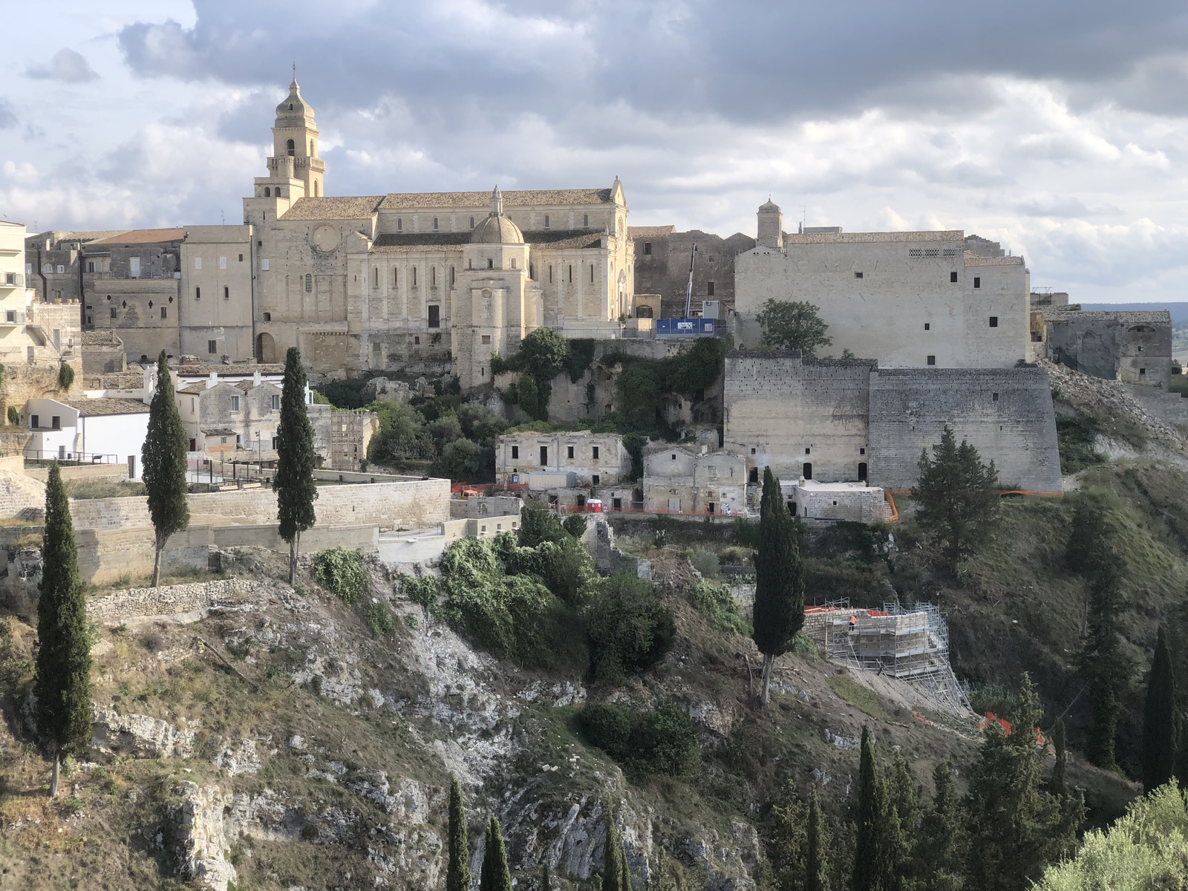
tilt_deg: -3.5
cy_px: 446
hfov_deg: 36.8
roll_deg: +1.5
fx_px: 1785
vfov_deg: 28.0
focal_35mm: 52
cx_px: 594
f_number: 2.4
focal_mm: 6
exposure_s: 1/714
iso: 16
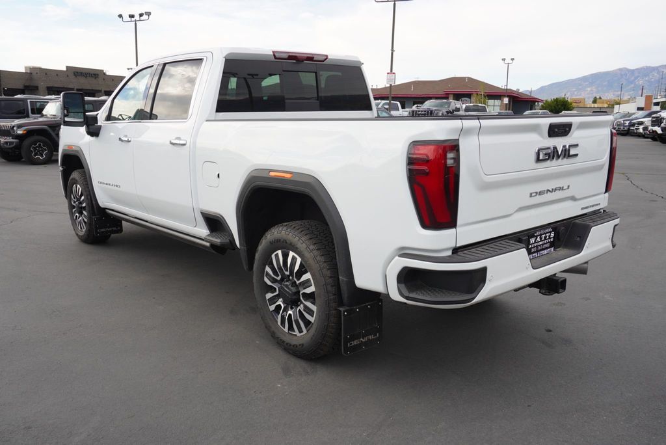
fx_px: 583
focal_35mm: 32
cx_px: 333
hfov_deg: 59.5
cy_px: 222
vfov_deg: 41.8
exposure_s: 1/100
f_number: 7.1
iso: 100
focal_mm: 21
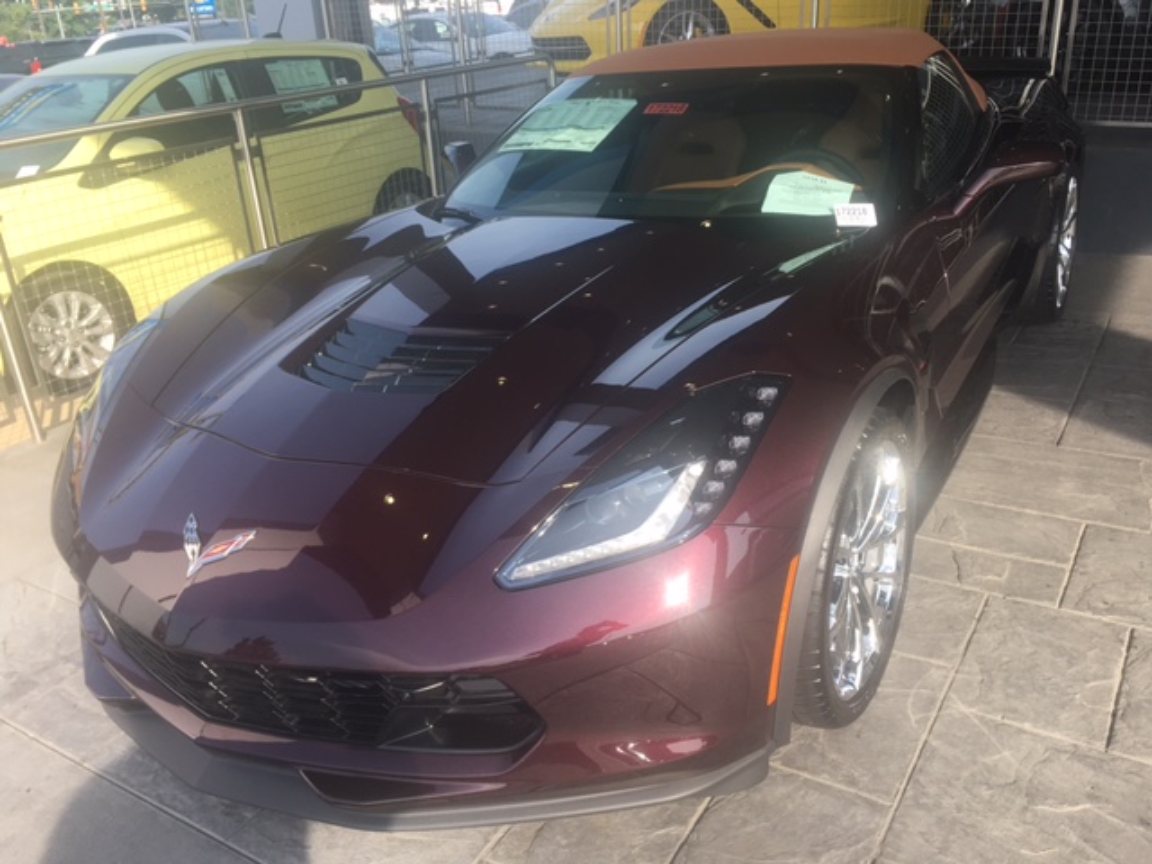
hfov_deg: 61.7
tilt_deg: -24.1
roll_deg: +4.5
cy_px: 432
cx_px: 576
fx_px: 965
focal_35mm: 29
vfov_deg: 48.2
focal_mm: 4.15
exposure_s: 1/452
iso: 25
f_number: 2.2
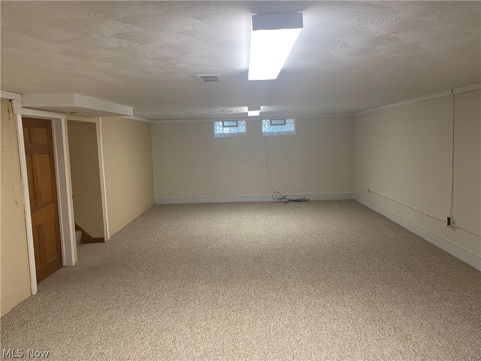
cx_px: 240
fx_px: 361
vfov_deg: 53.1
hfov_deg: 67.3
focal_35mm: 26
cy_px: 180
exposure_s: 1/60
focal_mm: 4.25
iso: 80
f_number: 1.8
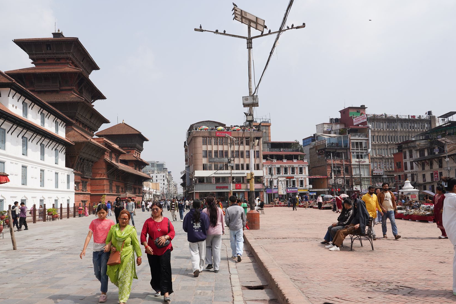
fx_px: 367
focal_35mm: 29
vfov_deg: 44.9
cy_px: 165
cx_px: 199
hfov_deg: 63.4
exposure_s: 1/125
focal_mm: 24
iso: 100
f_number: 13
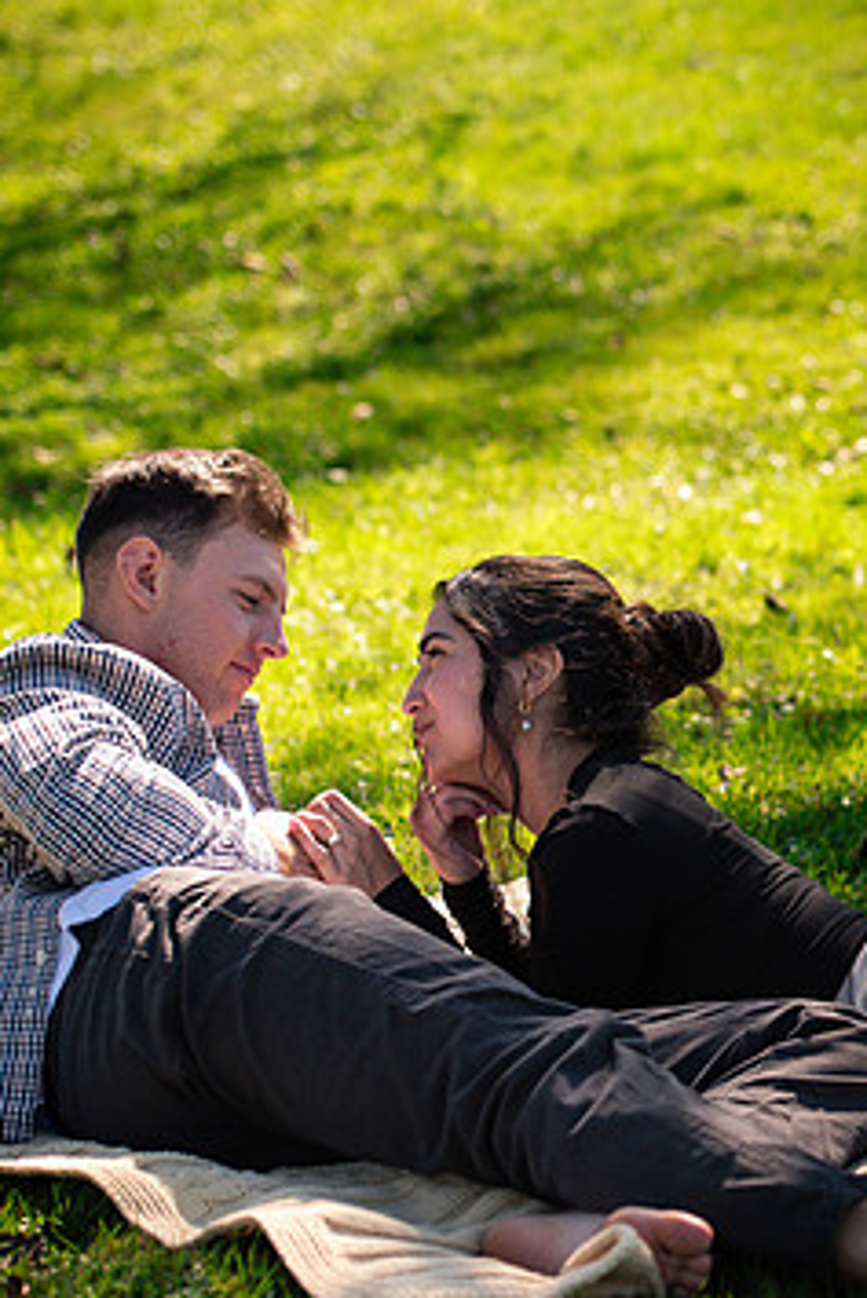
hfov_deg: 10.2
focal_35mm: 133
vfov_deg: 15.4
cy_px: 611
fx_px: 4800
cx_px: 1007
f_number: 3.5
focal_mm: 70
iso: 400
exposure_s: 1/4000
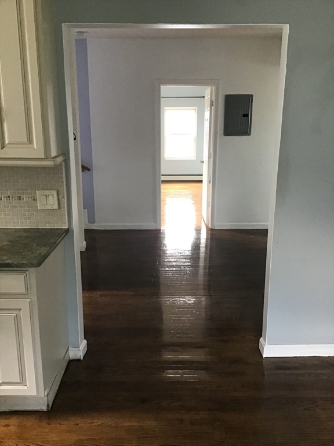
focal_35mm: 31
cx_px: 167
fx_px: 399
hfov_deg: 45.4
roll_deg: -0.2
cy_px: 223
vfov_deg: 58.4
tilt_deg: -14.9
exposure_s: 1/33
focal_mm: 3.3
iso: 160
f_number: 2.4
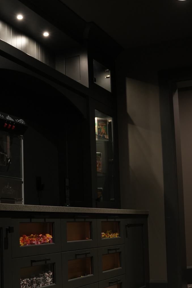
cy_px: 171
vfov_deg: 33.5
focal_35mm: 60
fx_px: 477
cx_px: 68
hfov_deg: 22.7
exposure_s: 1/30
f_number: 2.8
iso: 320
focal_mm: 26.3
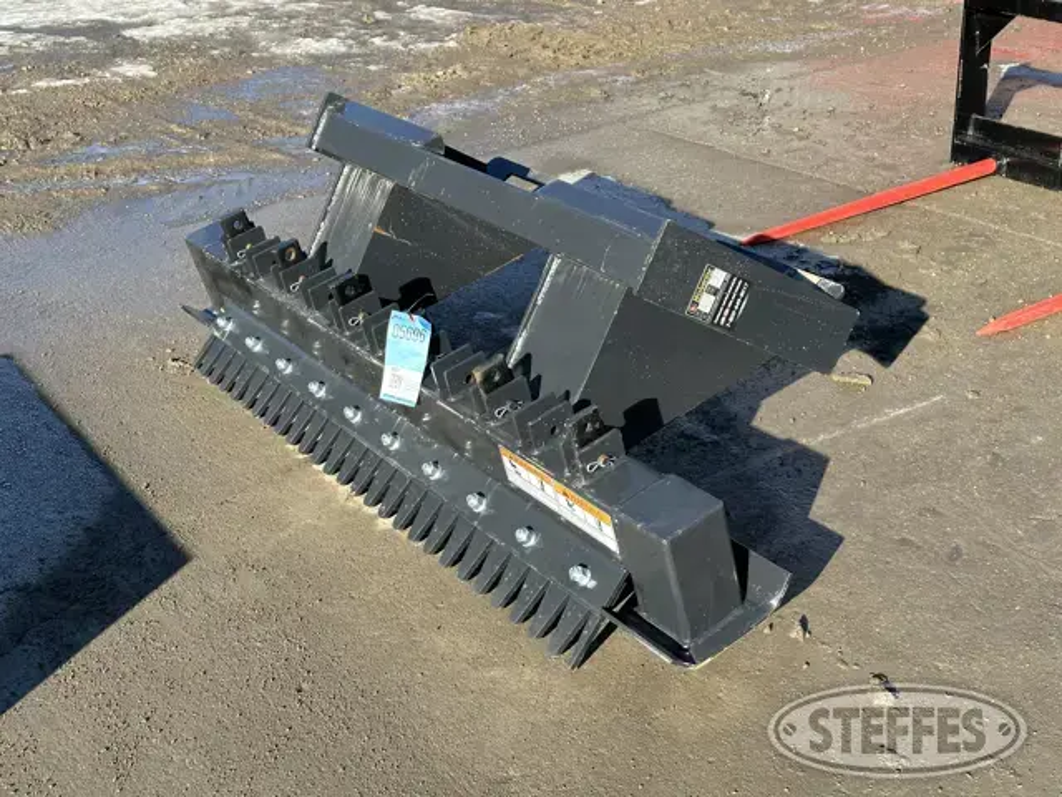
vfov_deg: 30.3
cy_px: 398
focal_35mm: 48
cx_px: 531
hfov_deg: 39.7
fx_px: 1473
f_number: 1.78
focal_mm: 6.86
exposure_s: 1/1339
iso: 64
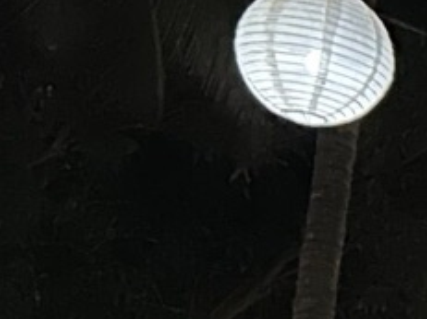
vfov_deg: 8.1
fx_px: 2219
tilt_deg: +10.0
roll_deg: -1.8
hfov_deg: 8.7
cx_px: 1360
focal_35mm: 180
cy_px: 420
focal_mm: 5.7
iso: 1250
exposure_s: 1/25
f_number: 1.5
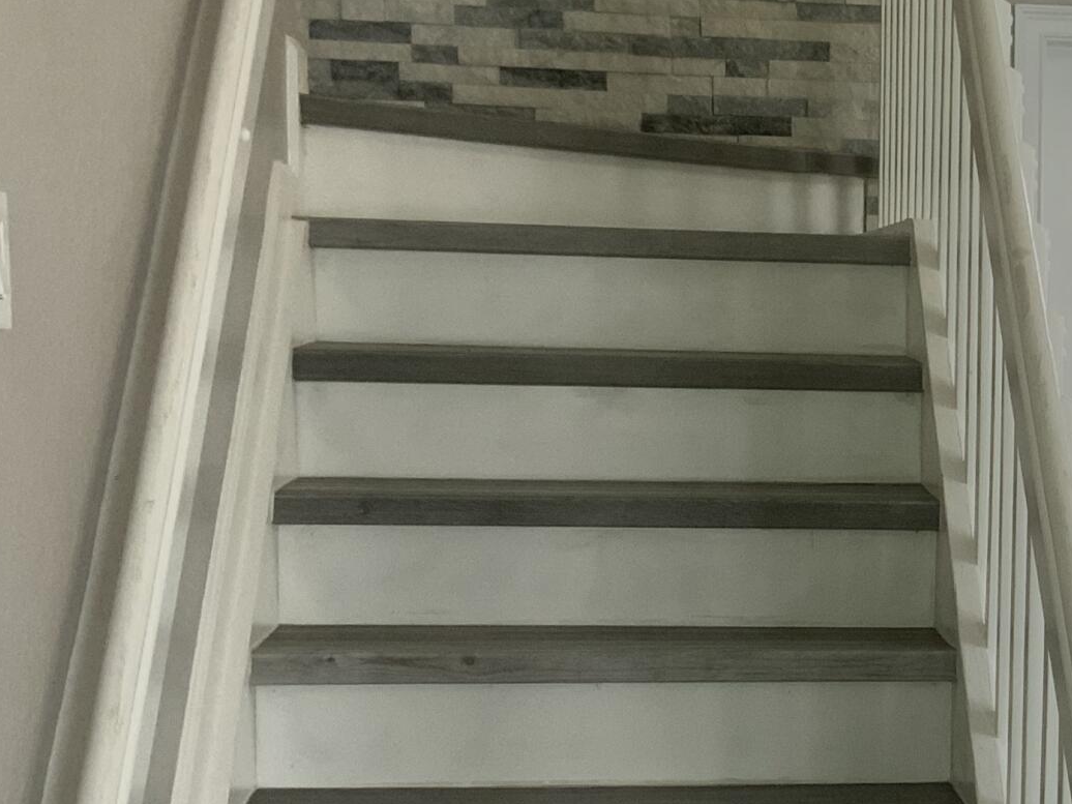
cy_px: 630
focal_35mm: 84
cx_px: 1140
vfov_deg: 17.4
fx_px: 2601
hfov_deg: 22.2
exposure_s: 1/122
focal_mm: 3
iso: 50
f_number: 1.8
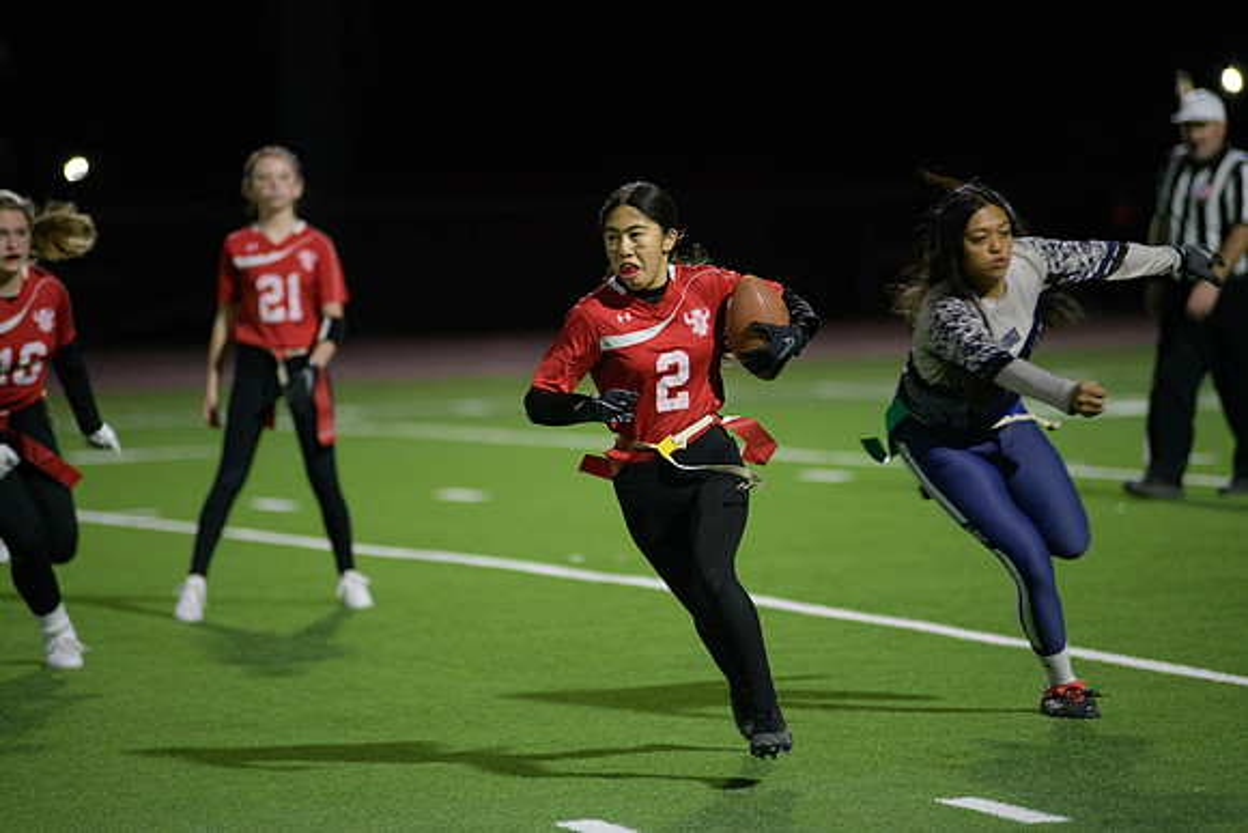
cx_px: 624
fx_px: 6935
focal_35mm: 200
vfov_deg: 6.9
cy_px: 416
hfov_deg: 10.3
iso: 2800
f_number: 2.8
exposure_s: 1/640
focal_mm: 200
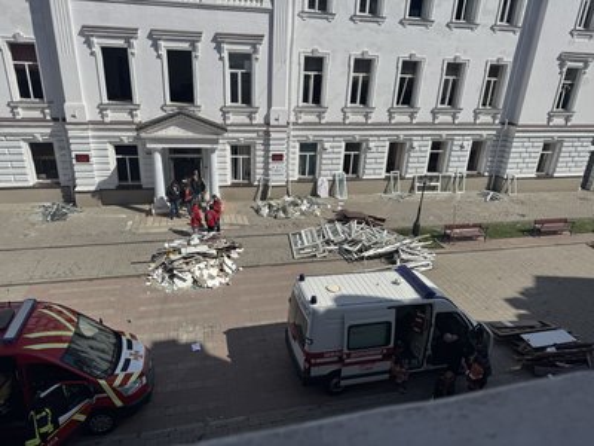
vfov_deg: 56.8
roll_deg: -3.4
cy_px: 223
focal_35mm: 24
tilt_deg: -22.5
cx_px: 297
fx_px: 412
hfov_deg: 71.6
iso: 80
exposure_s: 1/12346
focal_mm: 6.76
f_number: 1.78
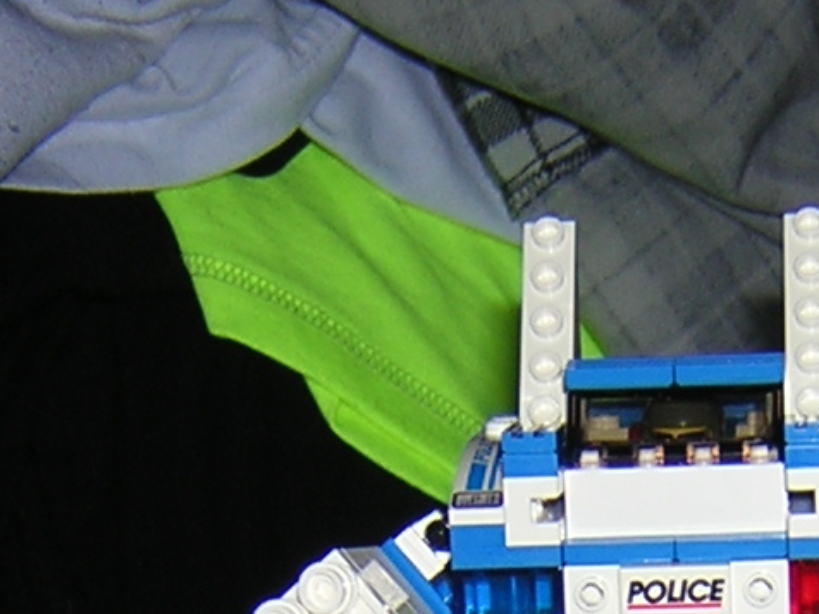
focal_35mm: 121
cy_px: 996
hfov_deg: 16.2
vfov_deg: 11.6
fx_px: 2863
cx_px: 638
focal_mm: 4.7
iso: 100
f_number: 2.6
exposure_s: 1/60.1
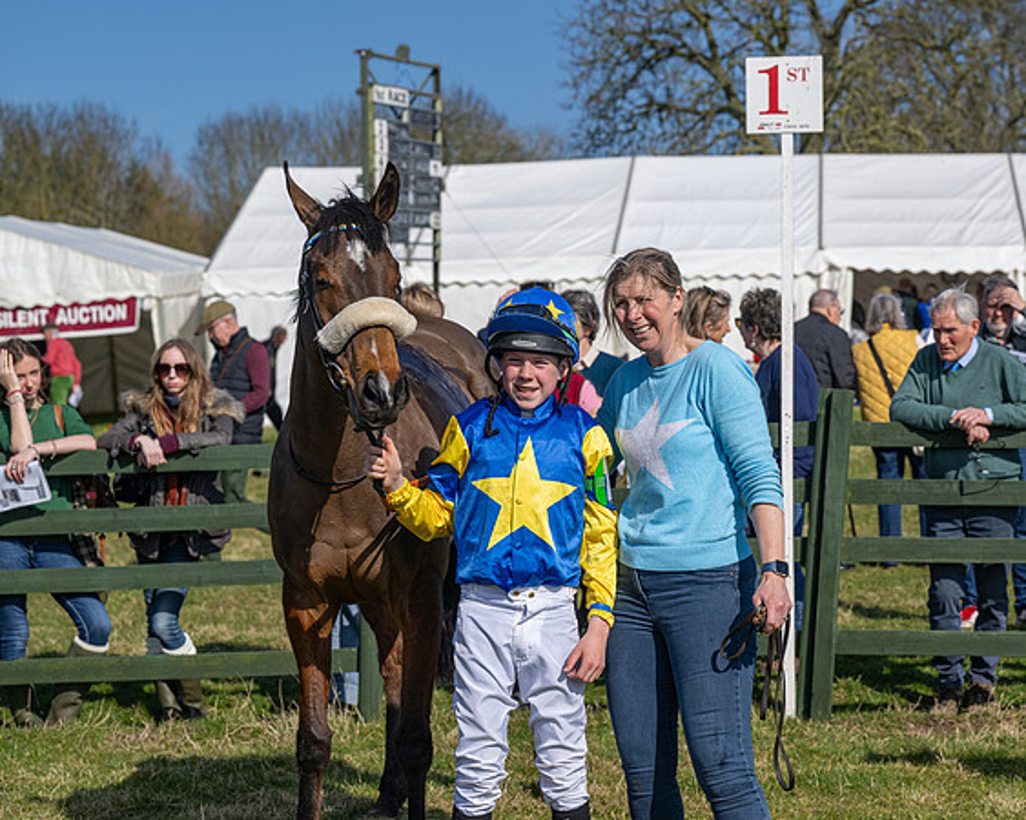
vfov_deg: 17.8
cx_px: 654
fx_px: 2616
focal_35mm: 86
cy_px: 412
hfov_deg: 22.1
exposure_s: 1/2500
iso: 200
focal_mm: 70
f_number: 5
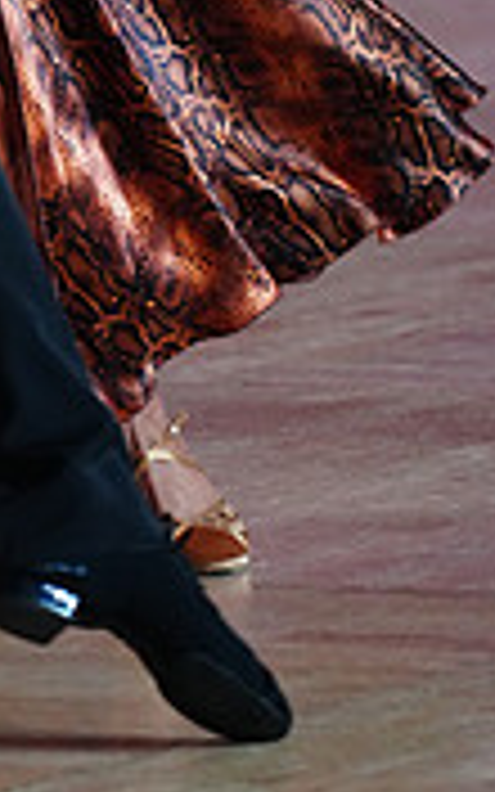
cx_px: -2
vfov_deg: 3.1
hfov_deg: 2.0
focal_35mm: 670
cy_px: -410
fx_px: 14462
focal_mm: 200
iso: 2500
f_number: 3.5
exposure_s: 1/320
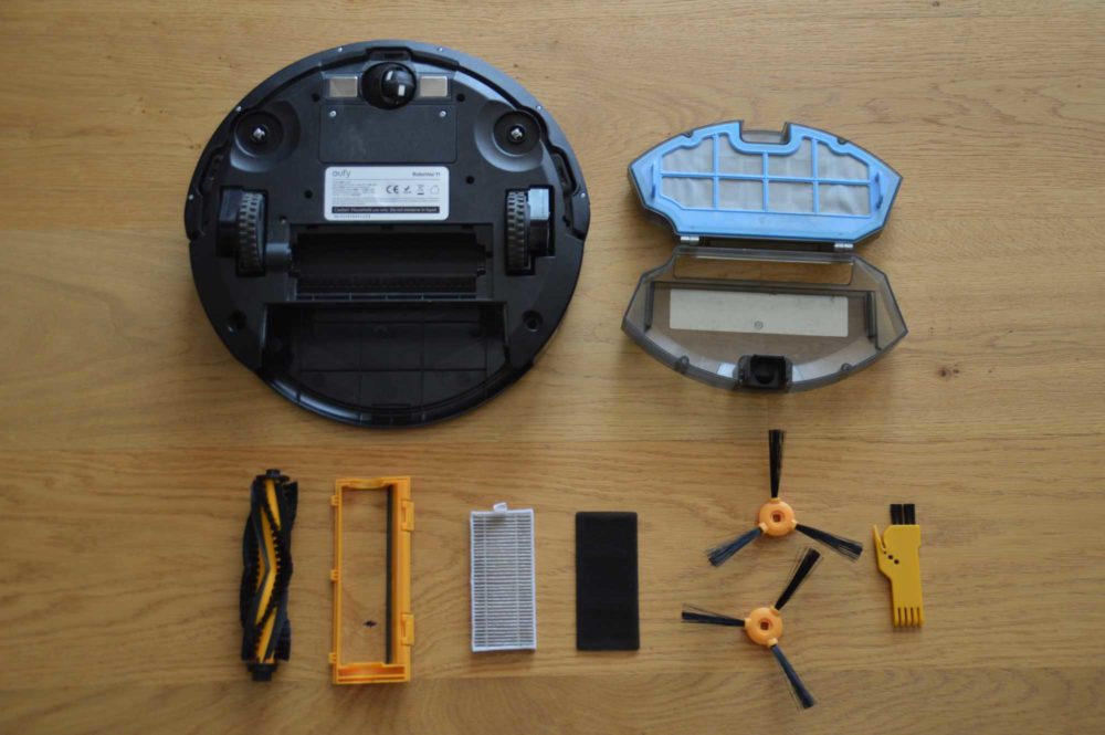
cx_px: 552
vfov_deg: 28.0
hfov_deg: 41.1
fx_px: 1472
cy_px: 368
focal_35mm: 48
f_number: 4.2
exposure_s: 1/80
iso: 400
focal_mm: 32
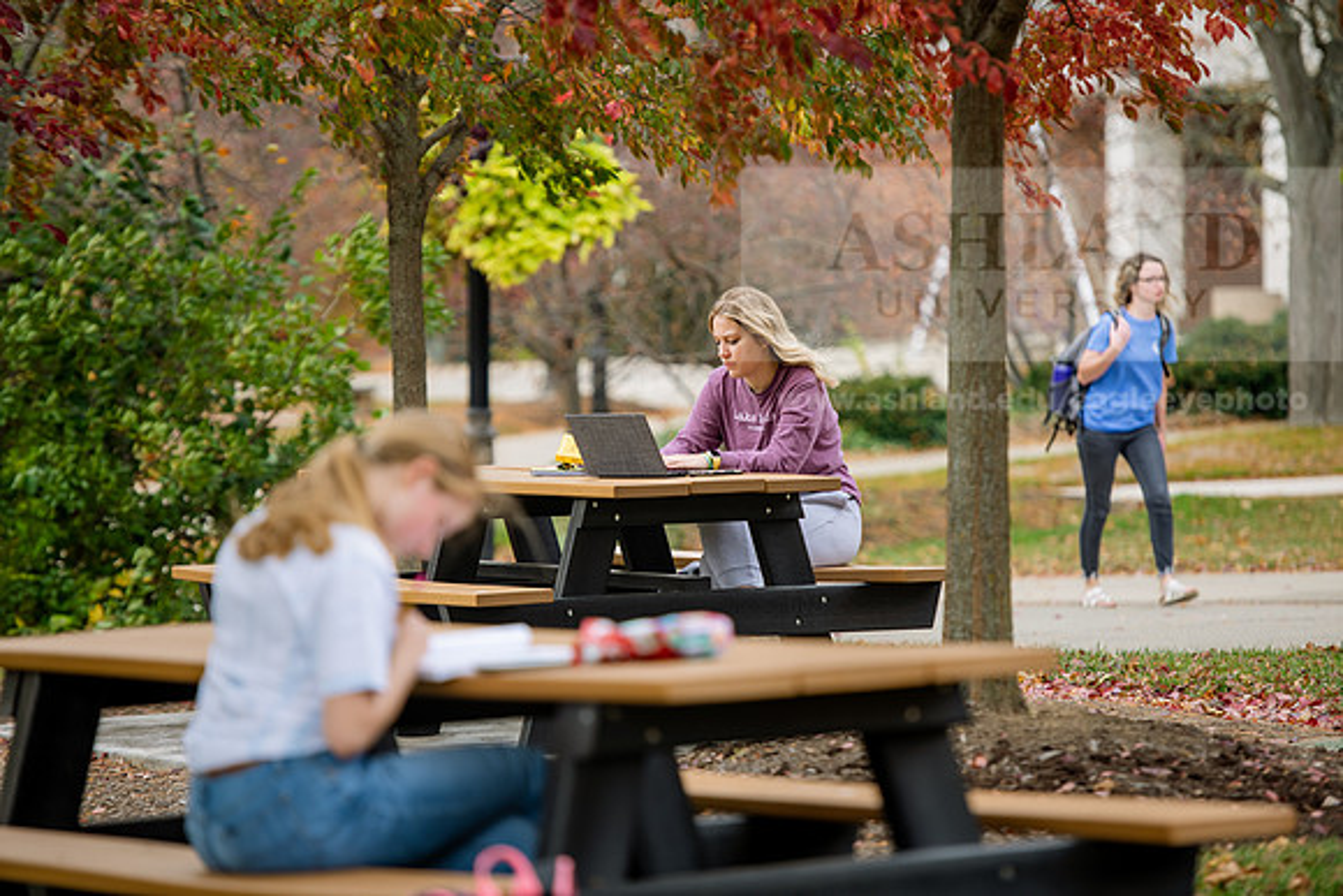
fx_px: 6343
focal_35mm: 170
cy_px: 448
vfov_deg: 8.1
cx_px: 672
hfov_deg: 12.1
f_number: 3.2
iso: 160
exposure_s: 1/320
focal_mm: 170
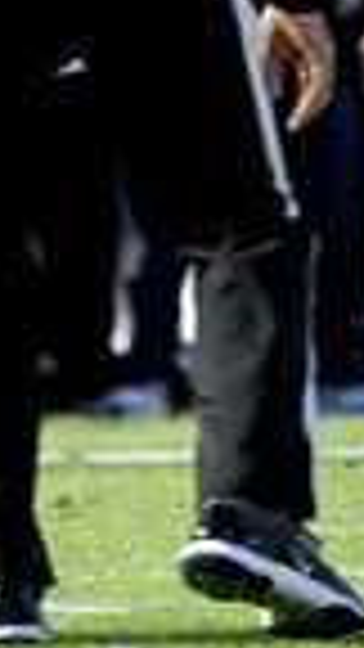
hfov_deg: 0.8
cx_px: 930
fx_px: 25241
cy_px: -101
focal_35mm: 1471
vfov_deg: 1.5
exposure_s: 1/800
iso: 320
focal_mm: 290
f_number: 5.6
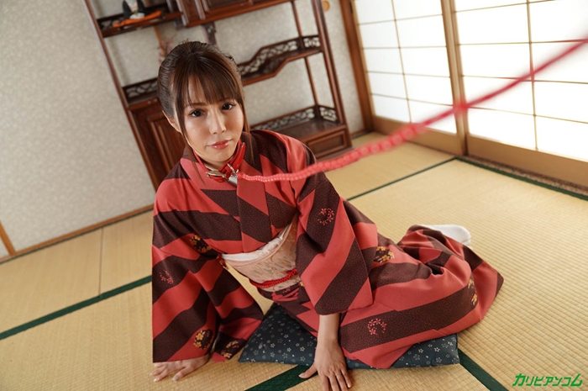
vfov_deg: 44.9
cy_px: 196
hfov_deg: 63.7
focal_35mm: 29
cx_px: 294
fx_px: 473
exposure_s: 1/200
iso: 250
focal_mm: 29
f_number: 2.8
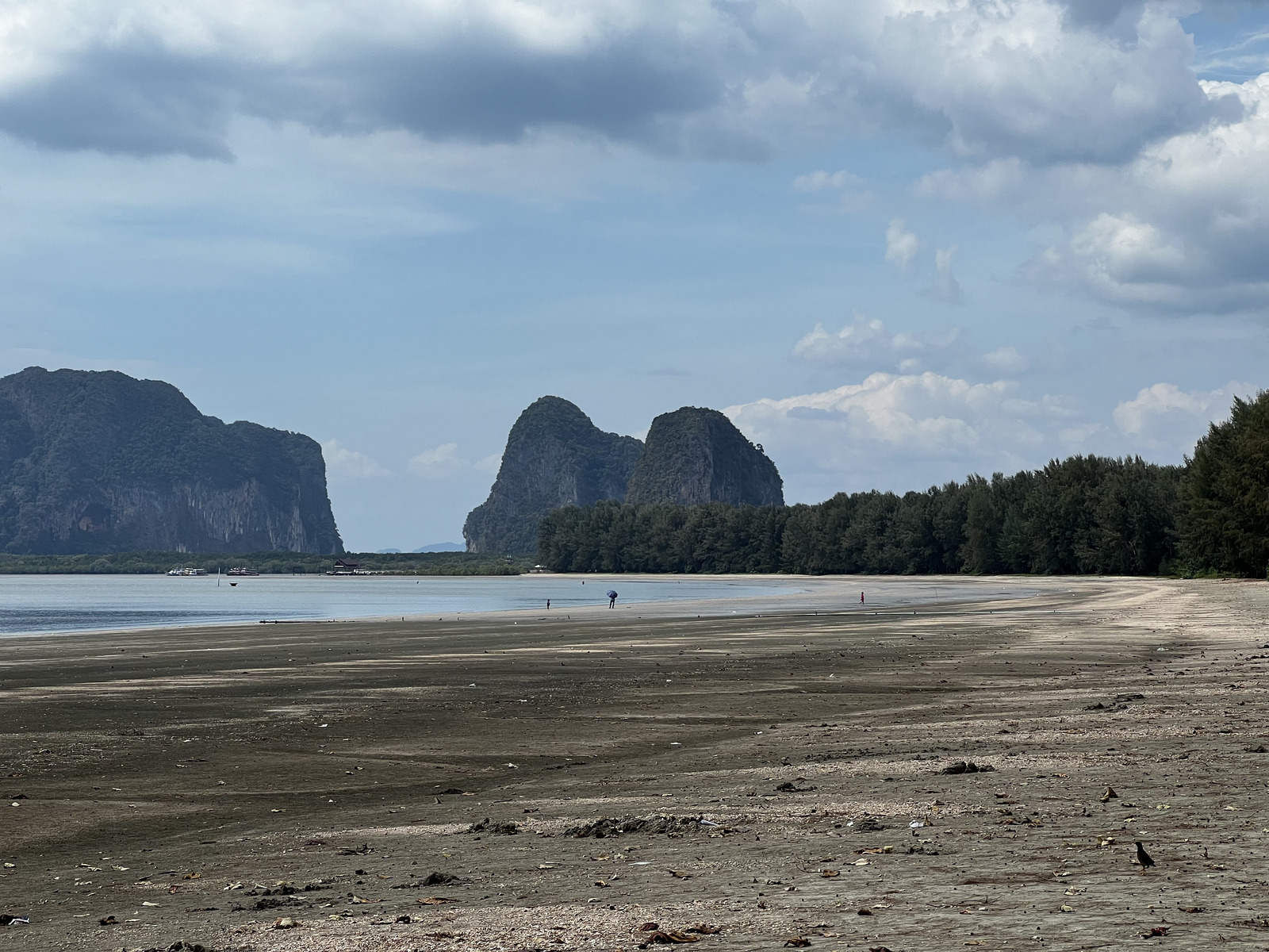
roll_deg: +0.2
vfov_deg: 19.1
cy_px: 476
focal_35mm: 77
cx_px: 634
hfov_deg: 25.3
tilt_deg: +2.2
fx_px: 2823
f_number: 2.8
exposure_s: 1/1119
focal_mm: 9
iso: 32
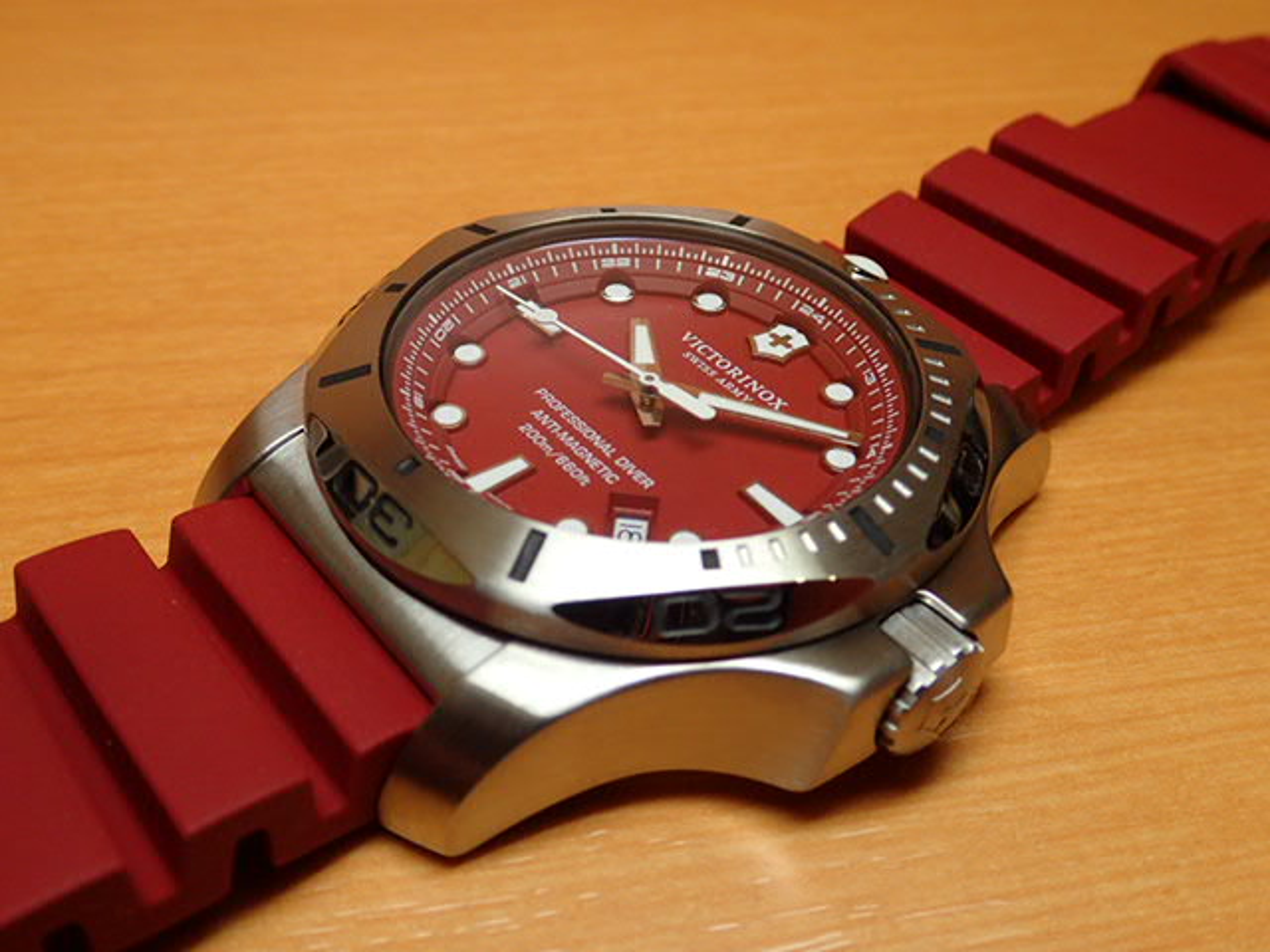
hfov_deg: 52.6
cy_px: 476
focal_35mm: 35
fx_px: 1284
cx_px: 635
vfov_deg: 40.7
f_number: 3.5
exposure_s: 1/250
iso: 250
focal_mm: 6.42
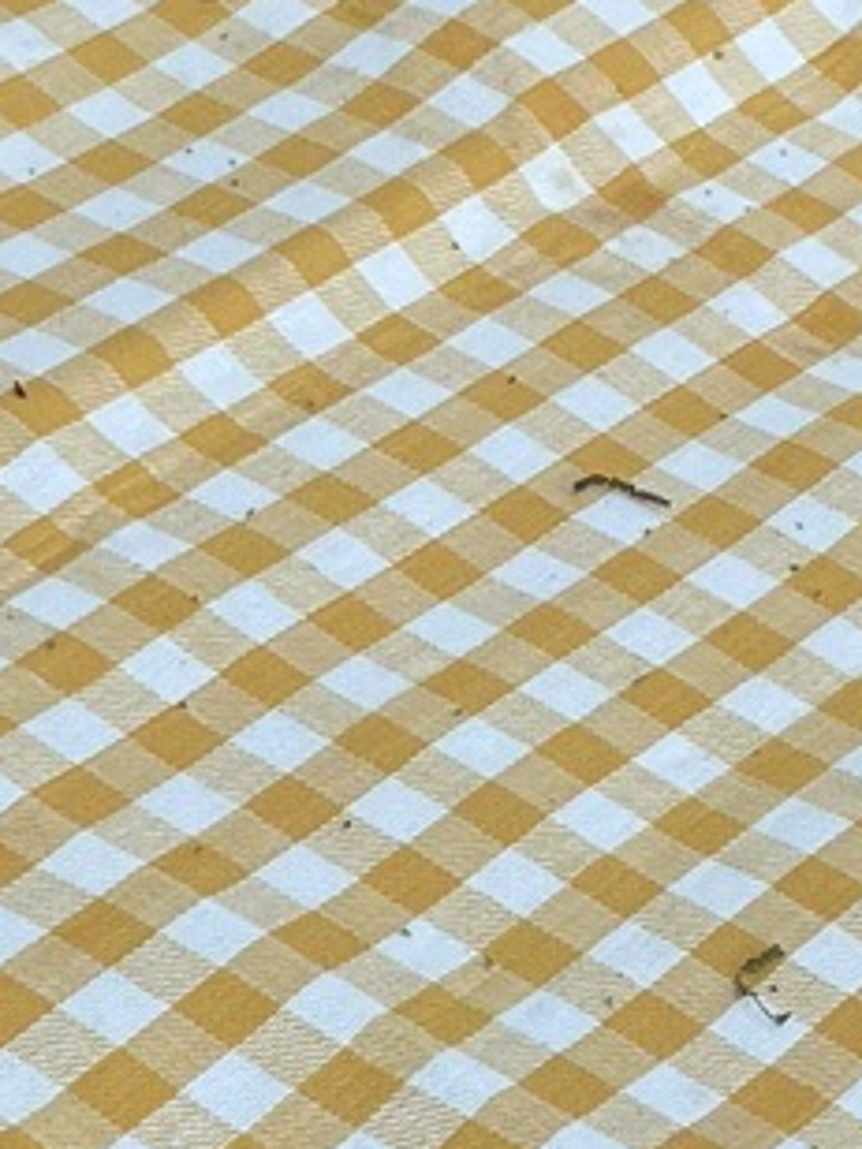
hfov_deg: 8.8
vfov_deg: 11.7
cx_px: 526
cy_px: 455
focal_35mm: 169
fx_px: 5611
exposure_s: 1/1473
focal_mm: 4.2
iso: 32
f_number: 1.6
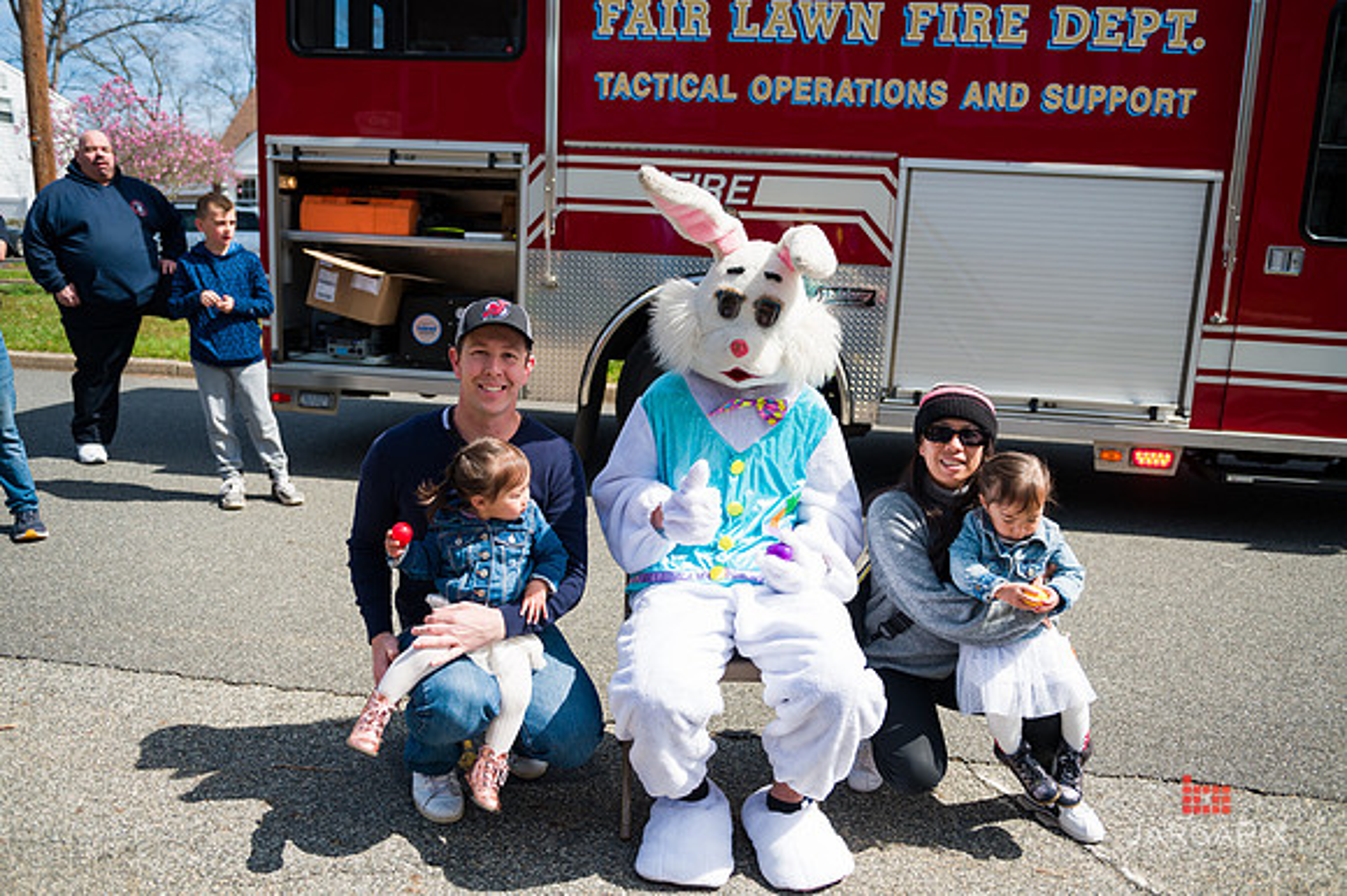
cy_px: 448
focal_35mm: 29
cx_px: 674
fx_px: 1084
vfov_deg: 44.9
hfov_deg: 63.7
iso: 200
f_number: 4
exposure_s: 1/3200
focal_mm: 29
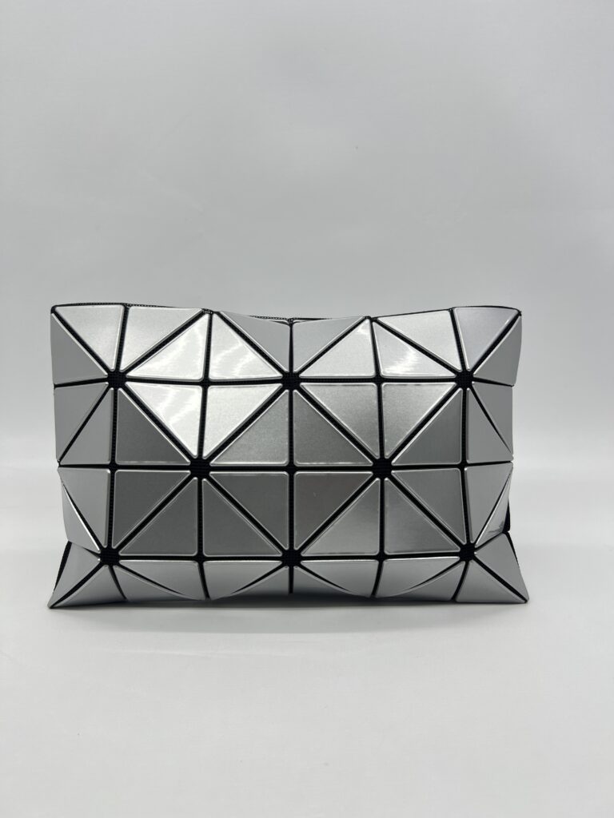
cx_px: 307
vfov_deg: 67.3
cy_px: 409
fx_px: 615
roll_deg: -0.9
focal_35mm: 26
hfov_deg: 53.1
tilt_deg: -14.0
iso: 40
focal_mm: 5.7
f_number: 1.5
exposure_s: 1/186
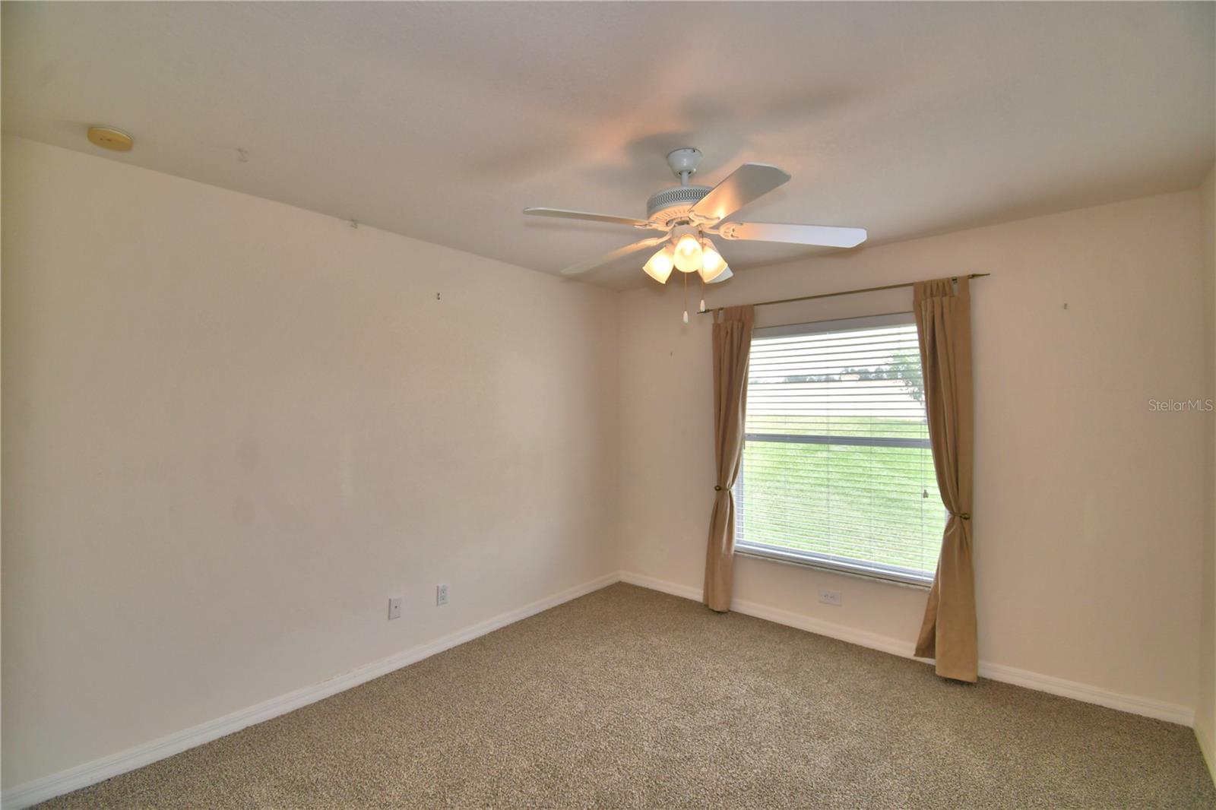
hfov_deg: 100.4
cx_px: 608
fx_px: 507
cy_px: 405
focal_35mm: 15
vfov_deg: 77.3
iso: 100
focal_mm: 10
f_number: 4.5
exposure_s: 1/125
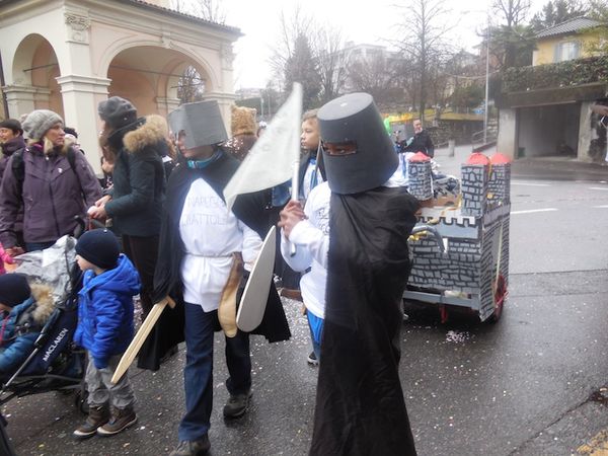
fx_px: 439
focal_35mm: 25
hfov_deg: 69.4
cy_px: 228
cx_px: 304
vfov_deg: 54.9
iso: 125
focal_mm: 4.5
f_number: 3.1
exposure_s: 1/60
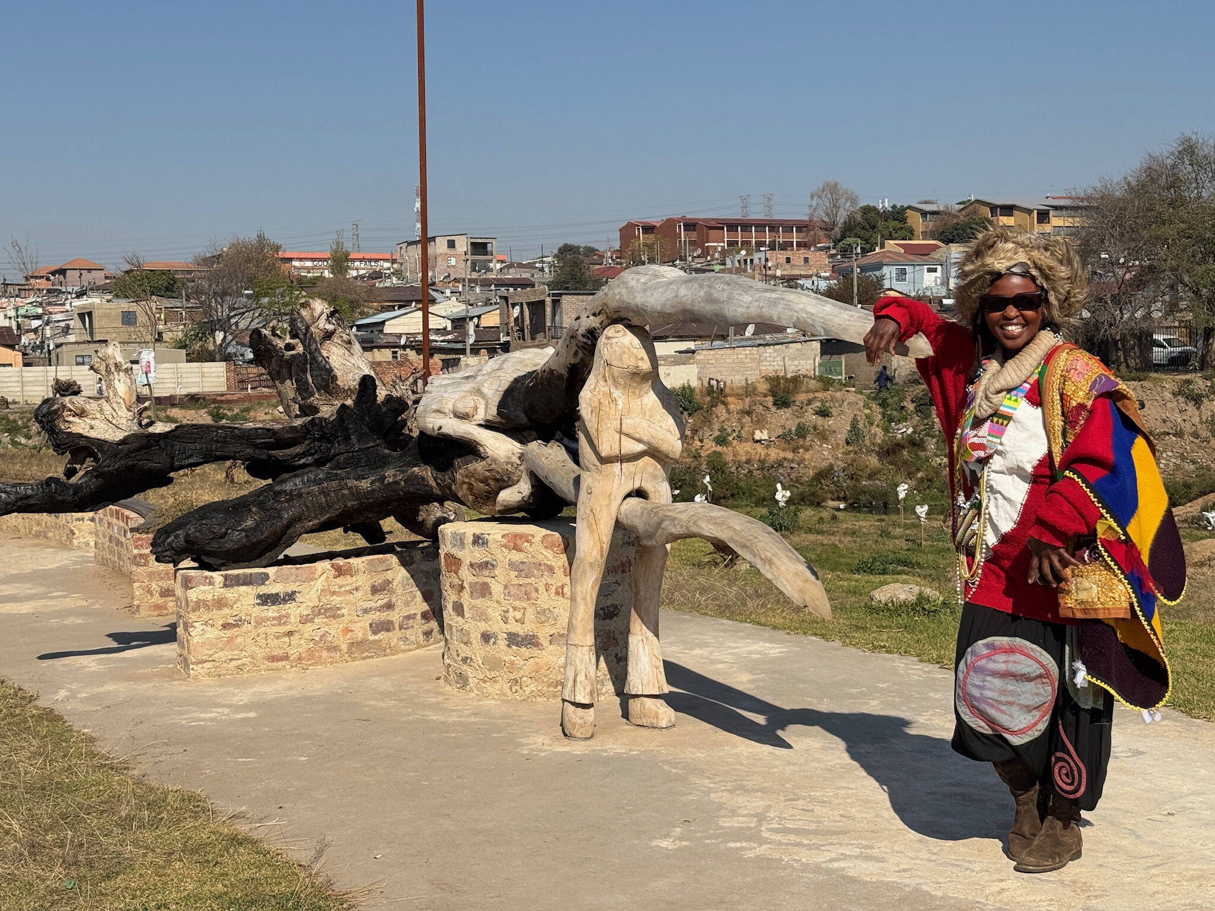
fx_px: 1685
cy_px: 456
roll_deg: +1.7
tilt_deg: -2.4
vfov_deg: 30.3
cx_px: 608
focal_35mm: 48
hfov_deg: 39.7
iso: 64
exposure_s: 1/7092
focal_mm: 6.76
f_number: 1.78
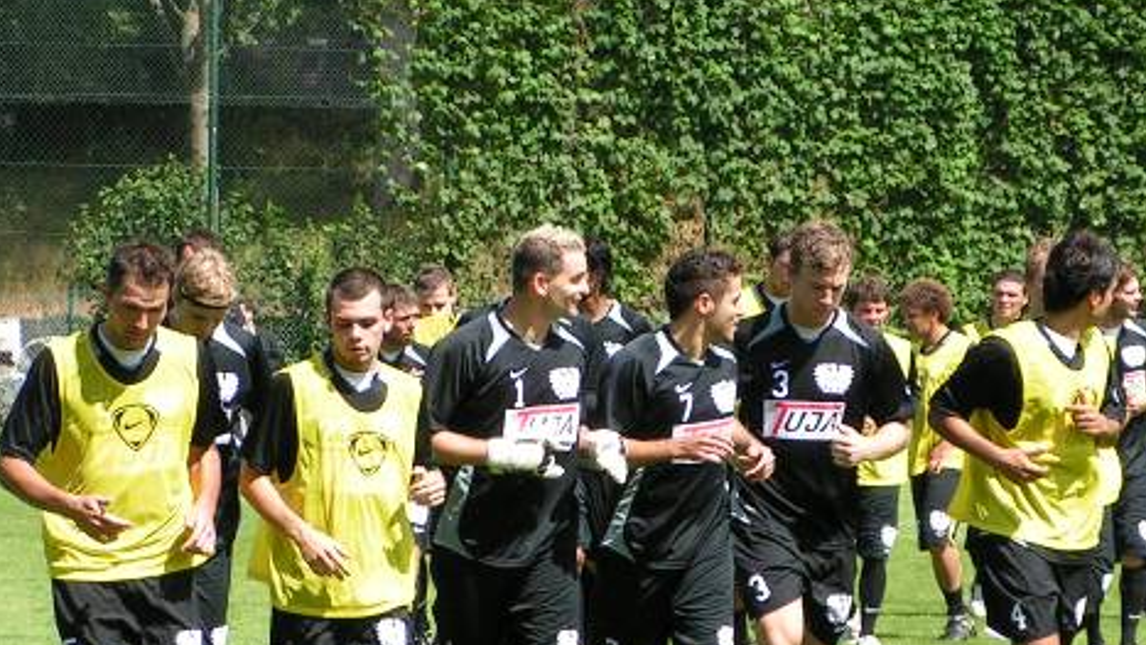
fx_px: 8511
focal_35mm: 280
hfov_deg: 7.7
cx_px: 694
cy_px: 196
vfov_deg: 4.3
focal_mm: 22.9
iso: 50
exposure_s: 1/320
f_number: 5
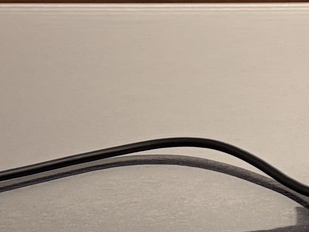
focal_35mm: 184
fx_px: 1642
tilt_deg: -10.1
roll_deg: -0.7
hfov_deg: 9.6
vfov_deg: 7.7
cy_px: -226
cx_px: 717
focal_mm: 5.96
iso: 100
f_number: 1.6
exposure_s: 1/100
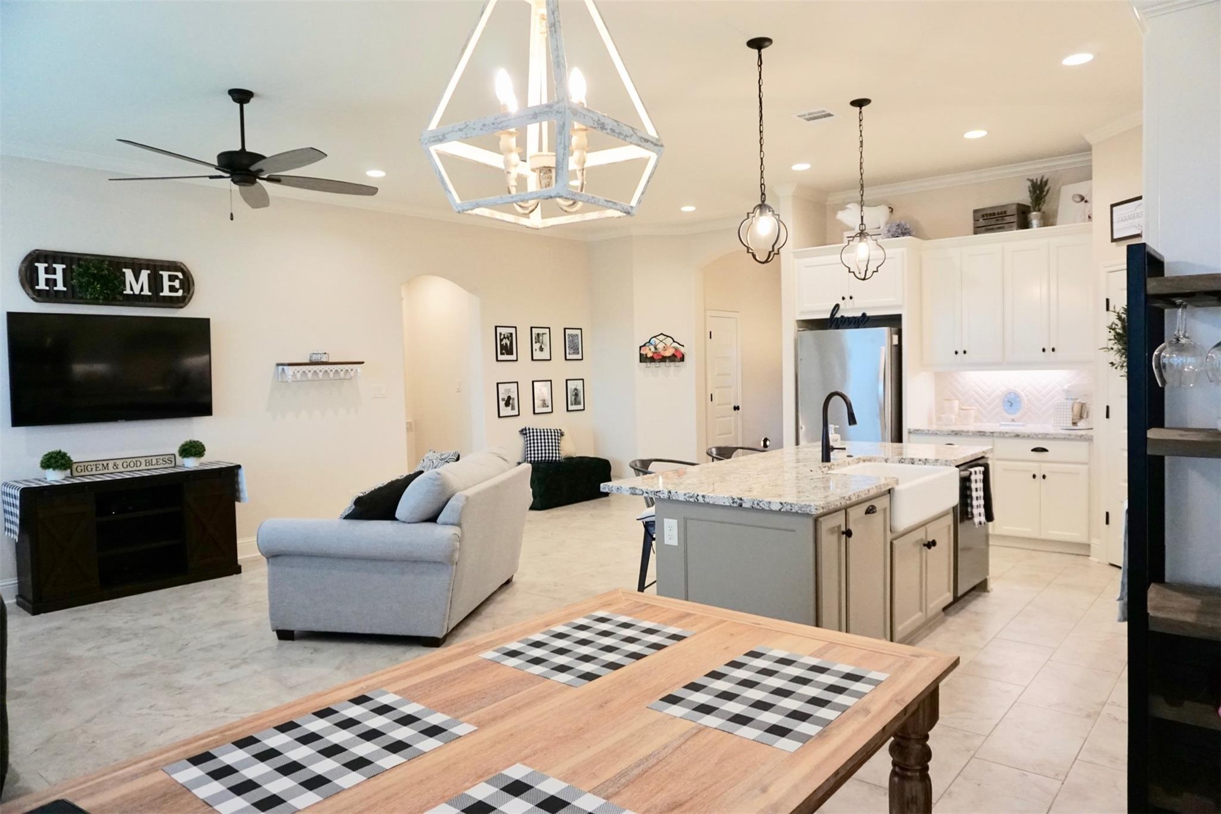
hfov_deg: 73.7
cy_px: 407
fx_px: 814
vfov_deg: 53.1
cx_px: 610
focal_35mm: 24
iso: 1000
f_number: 4
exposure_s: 1/160
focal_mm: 16
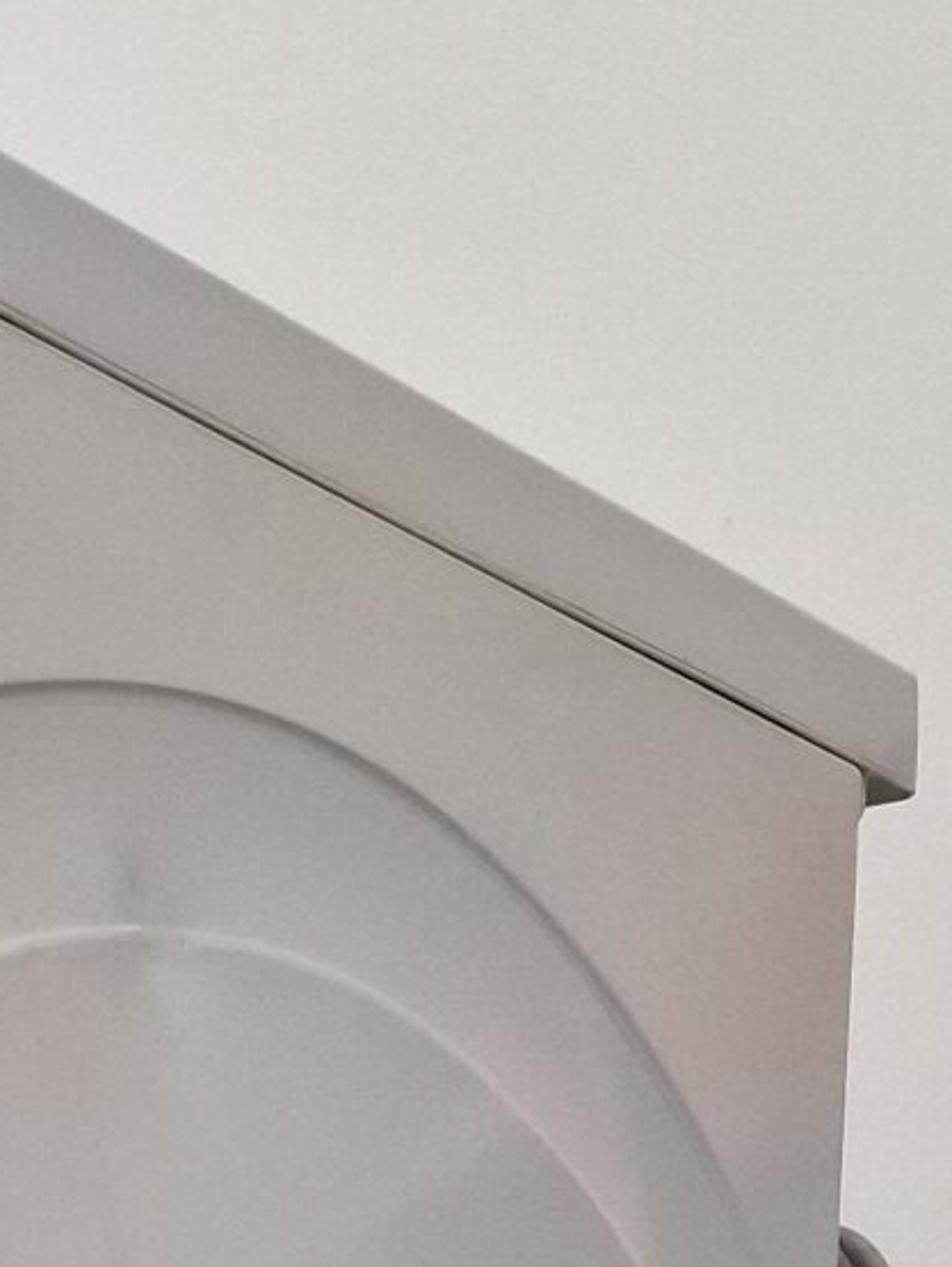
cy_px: 2310
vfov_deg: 15.7
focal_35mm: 106
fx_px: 3882
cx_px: -781
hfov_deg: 12.7
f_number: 1.8
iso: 64
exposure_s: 1/180
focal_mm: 6.4
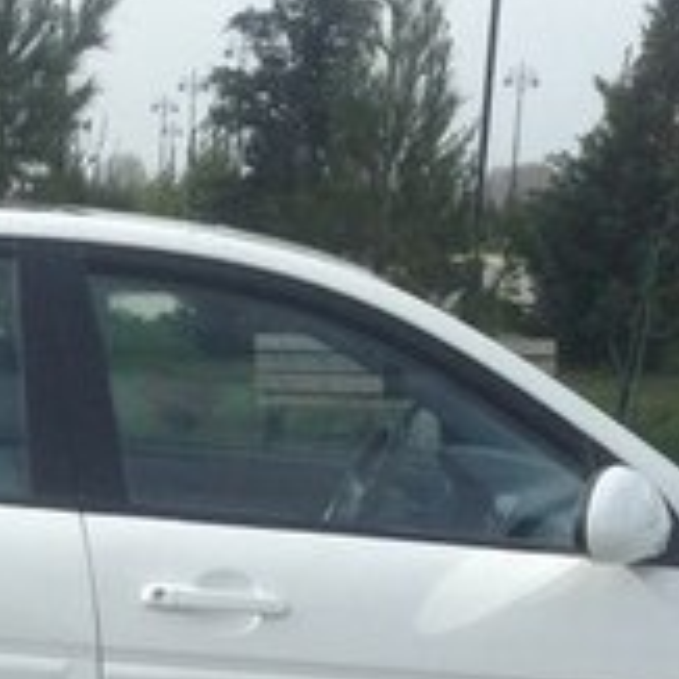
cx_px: 154
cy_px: 931
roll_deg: -2.9
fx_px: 2619
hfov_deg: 14.7
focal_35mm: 118
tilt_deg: -14.2
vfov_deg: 14.1
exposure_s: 1/1550
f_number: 2.4
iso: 50
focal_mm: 4.12
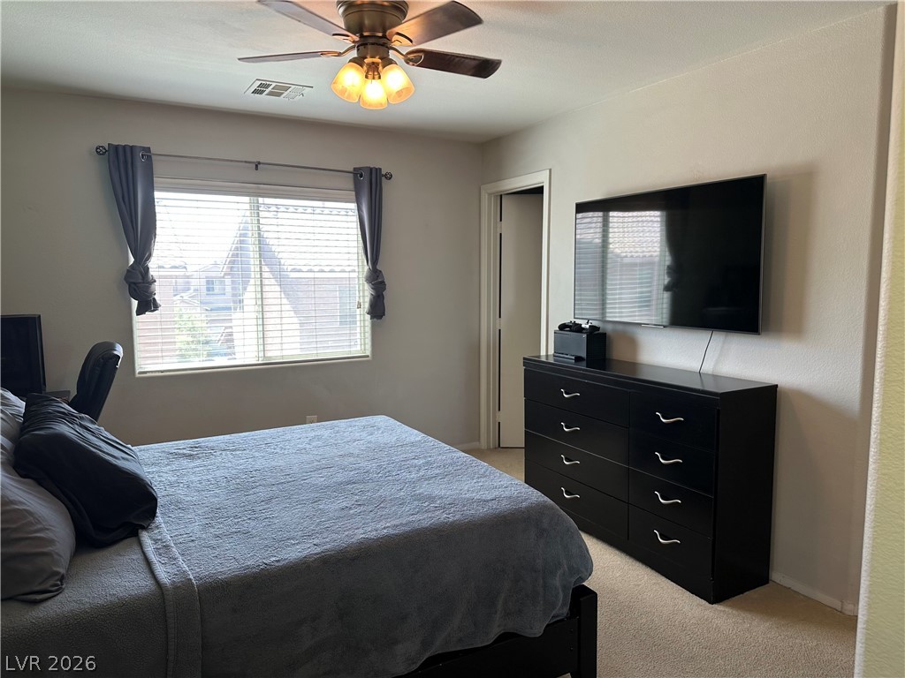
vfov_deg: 56.8
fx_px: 627
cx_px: 452
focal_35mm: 24
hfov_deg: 71.6
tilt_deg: -5.2
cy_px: 339
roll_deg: +0.1
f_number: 1.78
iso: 64
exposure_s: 1/120
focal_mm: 6.86
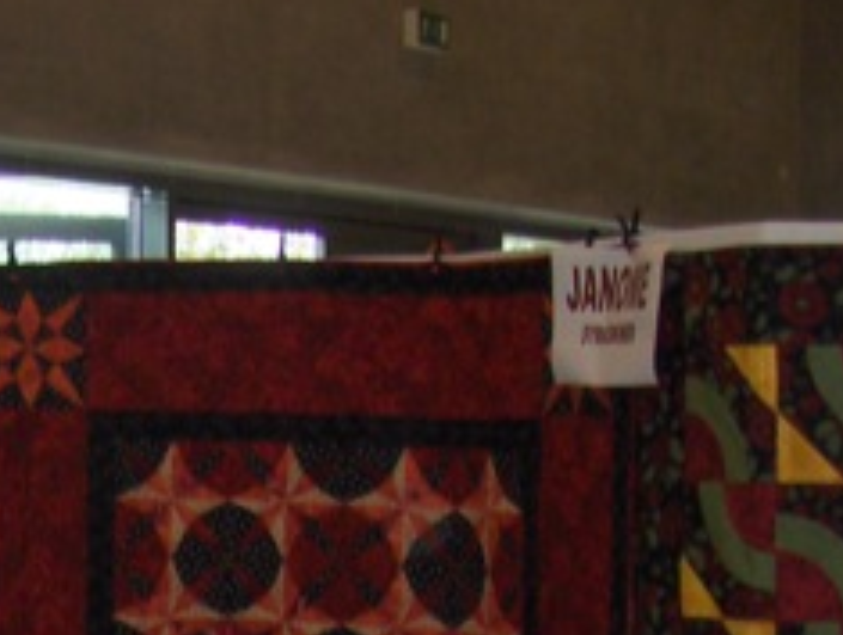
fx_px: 3195
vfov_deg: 10.9
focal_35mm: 131
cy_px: 1001
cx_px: -122
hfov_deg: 14.6
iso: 100
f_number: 3.5
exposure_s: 1/60
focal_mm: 6.5
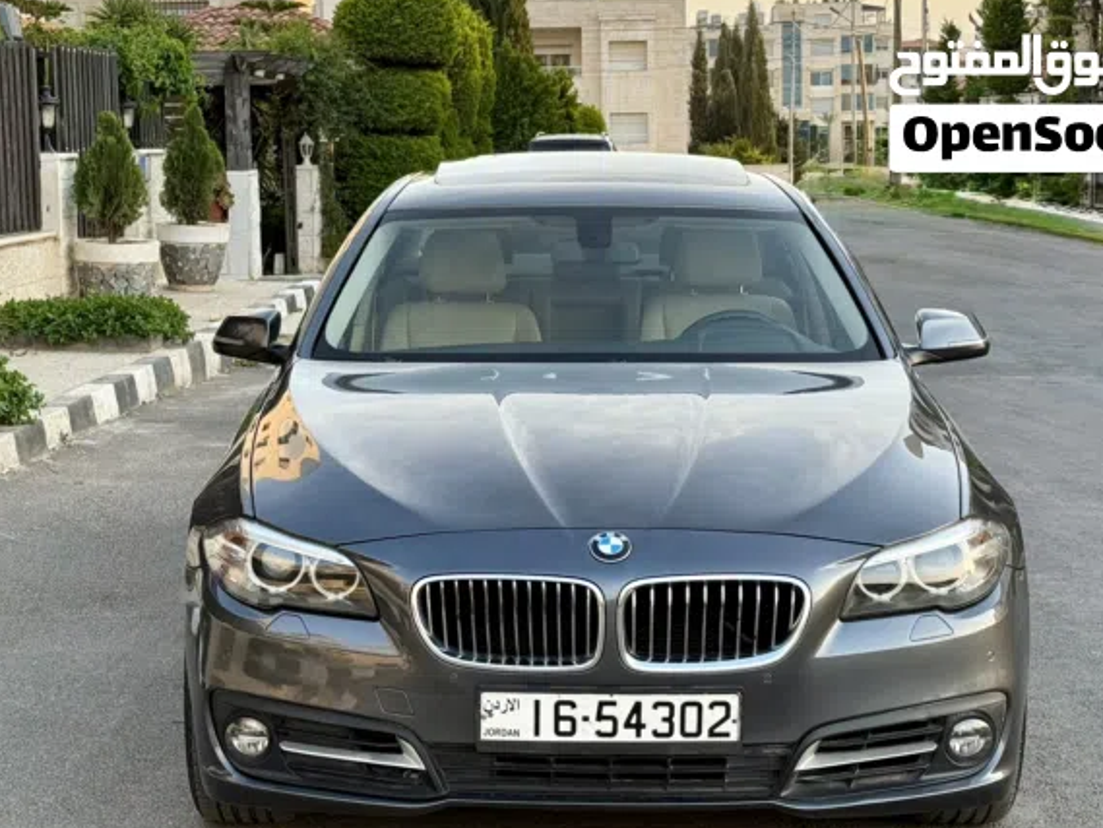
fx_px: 1721
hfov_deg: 35.5
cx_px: 597
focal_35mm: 54
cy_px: 452
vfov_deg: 27.0
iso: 50
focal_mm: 6.76
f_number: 1.78
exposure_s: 1/122
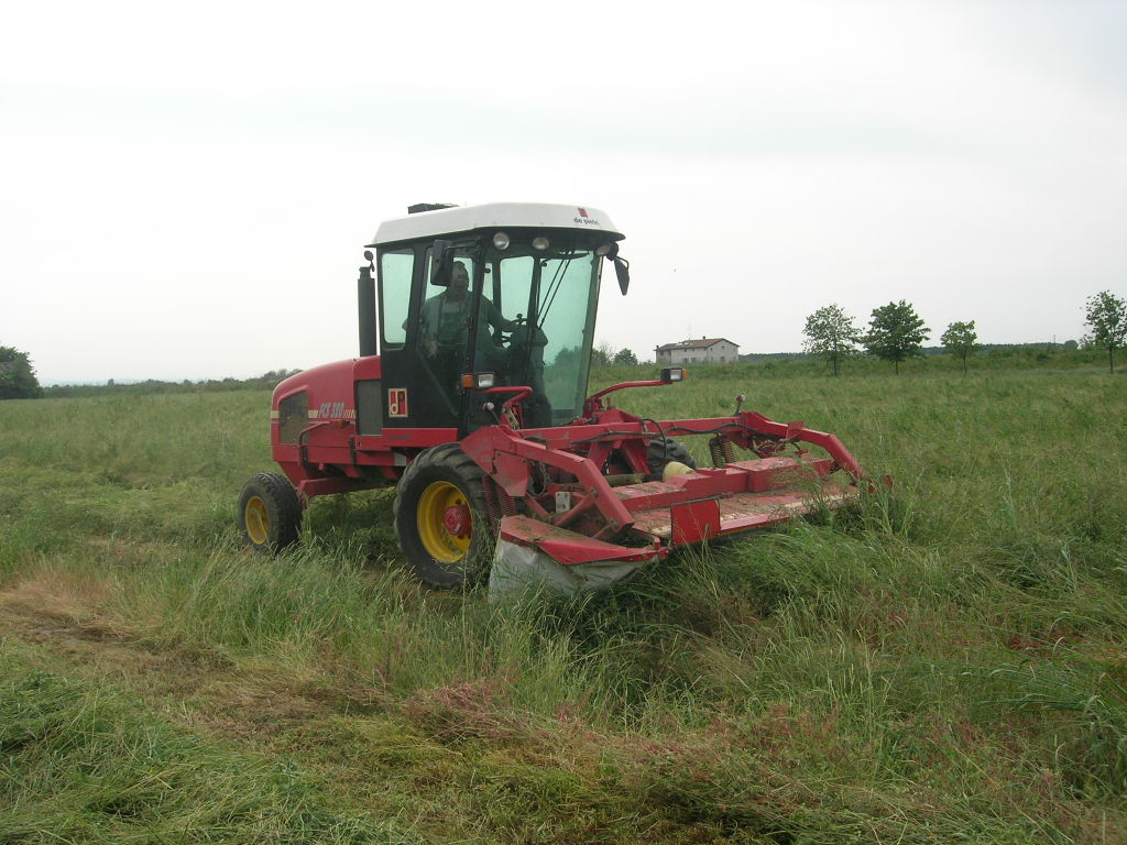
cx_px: 564
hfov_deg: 49.0
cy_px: 422
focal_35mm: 38
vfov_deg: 37.7
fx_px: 1237
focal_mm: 7.8
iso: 64
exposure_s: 1/486
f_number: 4.8
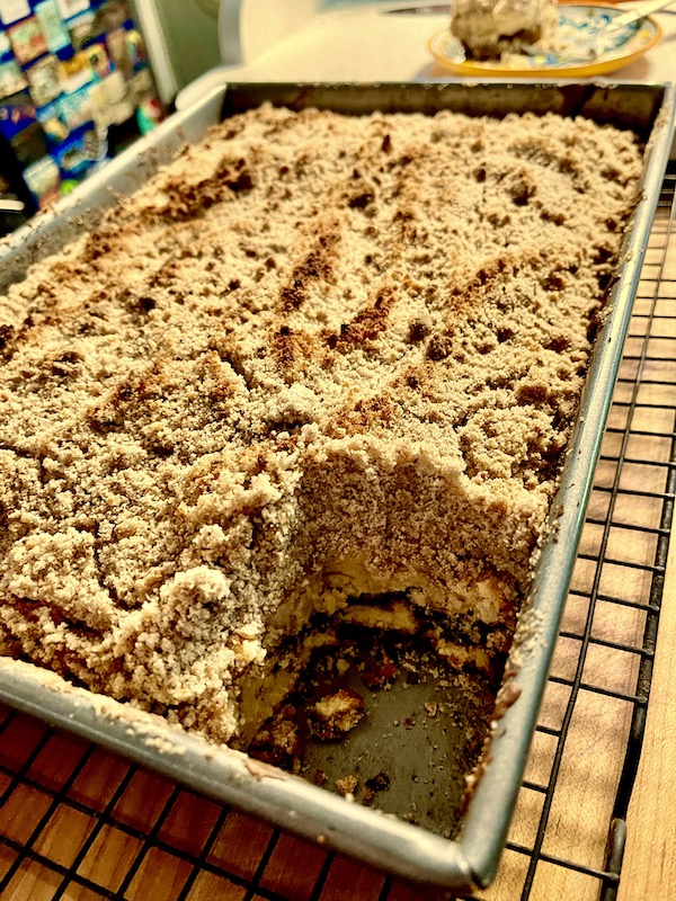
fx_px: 677
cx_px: 338
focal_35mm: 26
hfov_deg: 53.1
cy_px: 450
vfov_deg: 67.3
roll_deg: +10.3
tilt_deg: -43.9
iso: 800
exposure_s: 1/30
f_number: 1.6
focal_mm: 5.1
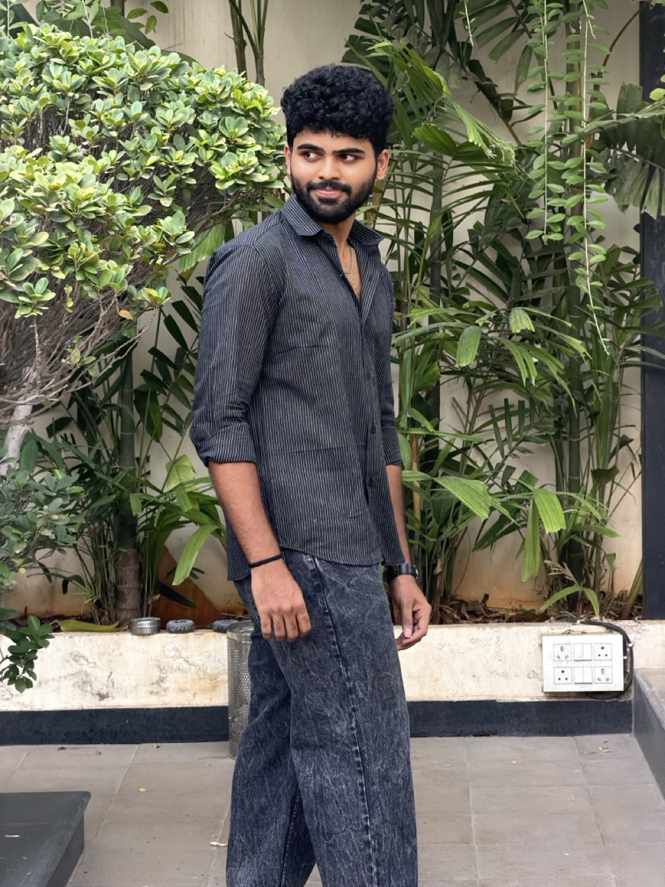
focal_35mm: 100
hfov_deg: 14.8
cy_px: 444
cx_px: 332
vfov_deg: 19.6
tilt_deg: -5.5
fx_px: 2561
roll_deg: +0.6
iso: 250
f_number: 2.8
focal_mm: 16.89
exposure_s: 1/121
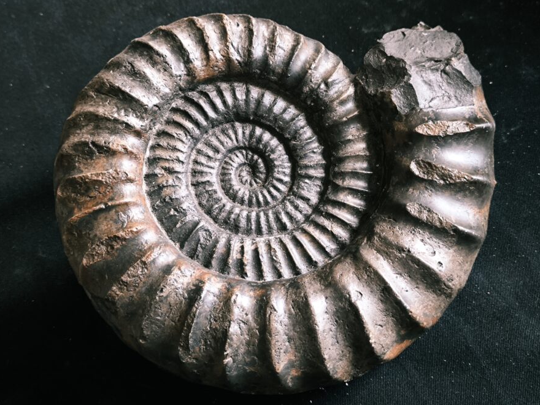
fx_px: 780
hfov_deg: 38.1
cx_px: 300
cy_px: 187
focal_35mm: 50
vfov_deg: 29.1
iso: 250
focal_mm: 6.92
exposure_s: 1/50
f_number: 1.9
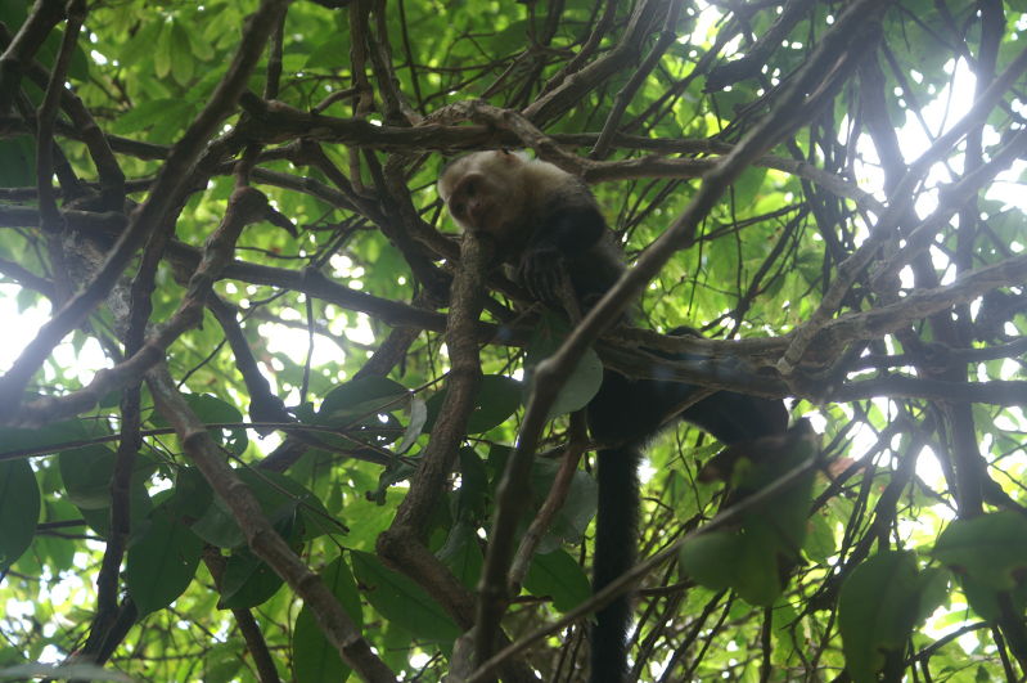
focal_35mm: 105
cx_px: 514
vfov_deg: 13.0
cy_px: 342
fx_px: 2992
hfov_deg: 19.5
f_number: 5.6
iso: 160
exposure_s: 1/30
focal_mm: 70
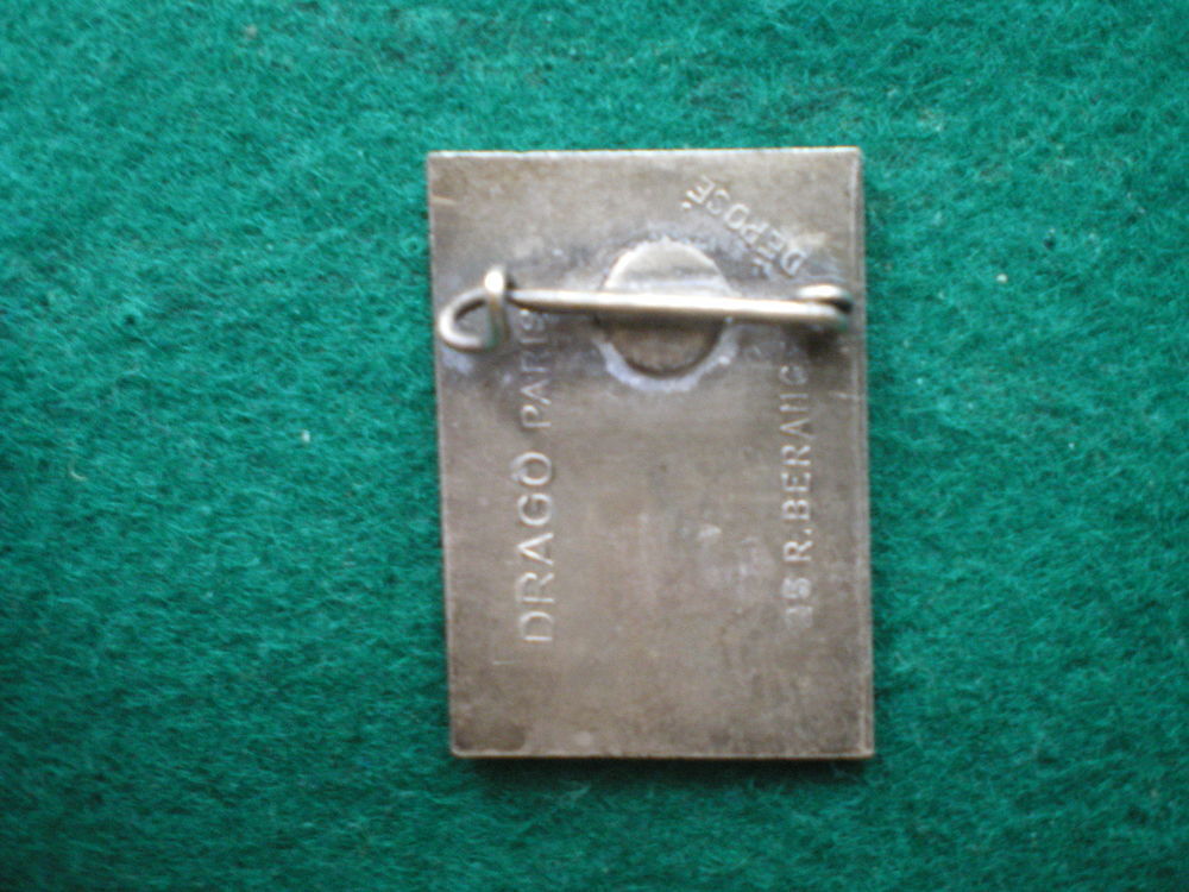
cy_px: 446
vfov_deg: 37.7
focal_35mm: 38
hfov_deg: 49.0
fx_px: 1305
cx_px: 594
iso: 400
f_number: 3.1
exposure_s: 1/8
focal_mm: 6.3
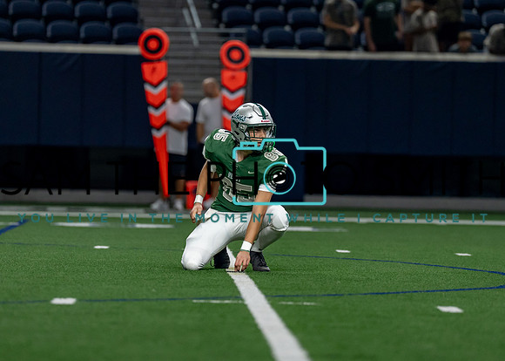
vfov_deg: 4.5
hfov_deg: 6.4
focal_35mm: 317
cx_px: 240
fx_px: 4550
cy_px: 176
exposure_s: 1/1000
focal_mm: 200
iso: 1600
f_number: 2.8
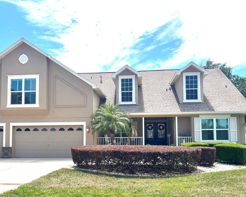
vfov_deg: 43.1
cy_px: 120
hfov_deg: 52.7
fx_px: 248
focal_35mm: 34
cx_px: 109
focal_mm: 5.96
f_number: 1.6
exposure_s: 1/3937
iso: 50
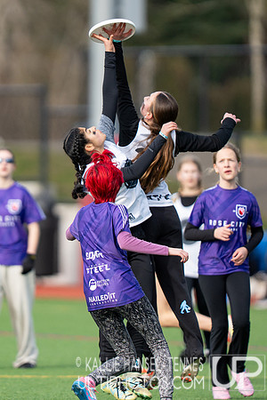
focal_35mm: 775
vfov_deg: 2.7
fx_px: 8626
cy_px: 154
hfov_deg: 1.8
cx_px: 110
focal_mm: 400
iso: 250
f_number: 2.8
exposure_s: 1/2500
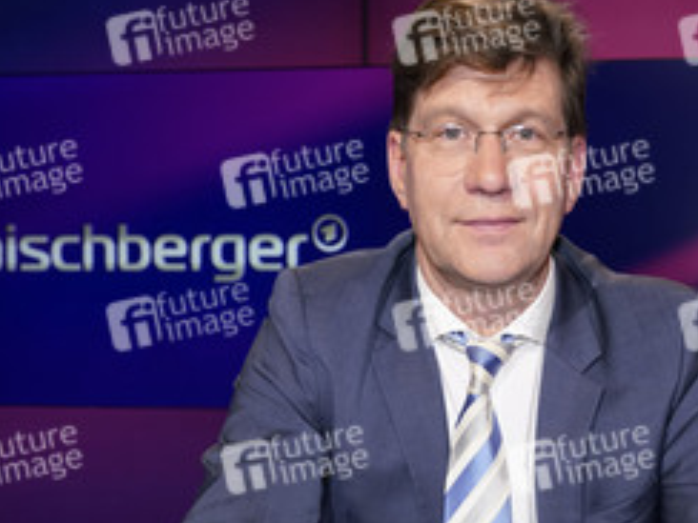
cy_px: 389
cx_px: 505
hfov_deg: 29.9
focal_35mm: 64
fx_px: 1291
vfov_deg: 22.7
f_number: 5
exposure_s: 1/125
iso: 1600
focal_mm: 36
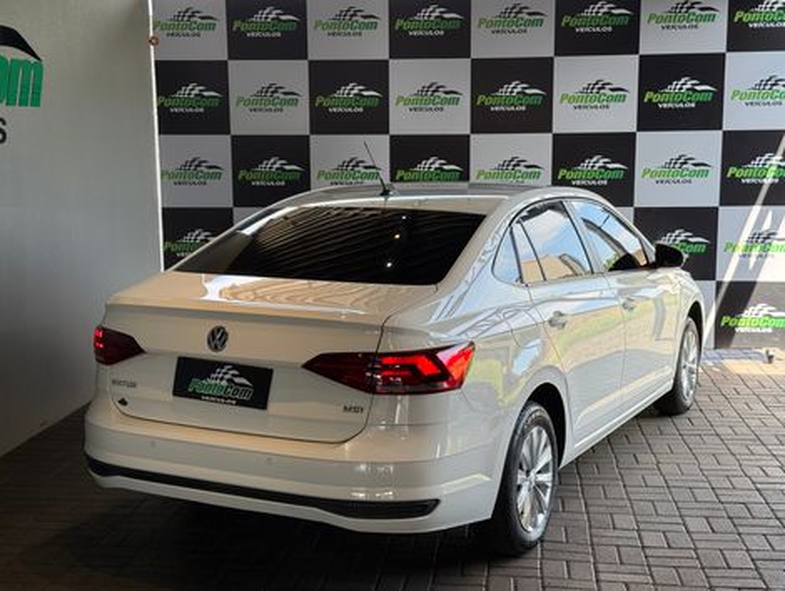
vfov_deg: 30.3
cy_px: 296
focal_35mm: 48
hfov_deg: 39.6
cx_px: 392
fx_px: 1090
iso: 80
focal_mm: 6.76
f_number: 1.78
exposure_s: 1/351
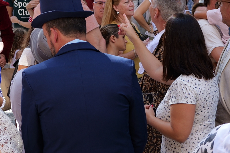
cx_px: 152
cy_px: 45
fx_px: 888
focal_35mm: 139
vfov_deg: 9.9
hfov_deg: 14.7
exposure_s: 1/200
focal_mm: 24
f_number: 3.5
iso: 100
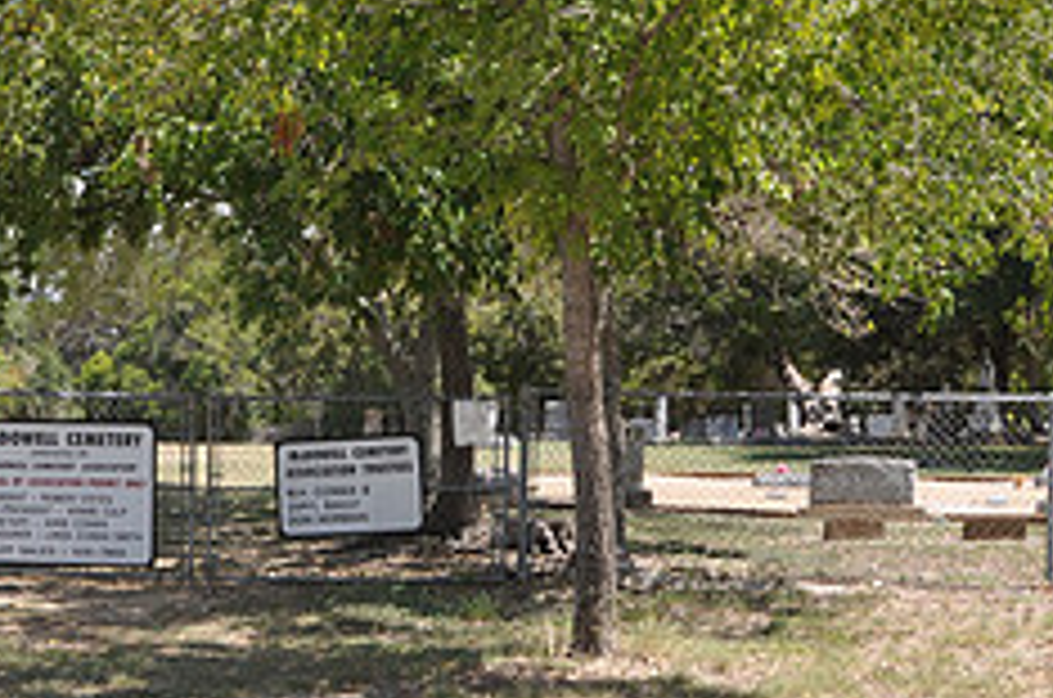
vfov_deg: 17.3
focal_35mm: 78
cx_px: 234
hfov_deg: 25.6
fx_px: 2284
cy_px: 484
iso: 200
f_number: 8
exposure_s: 1/200
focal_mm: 21
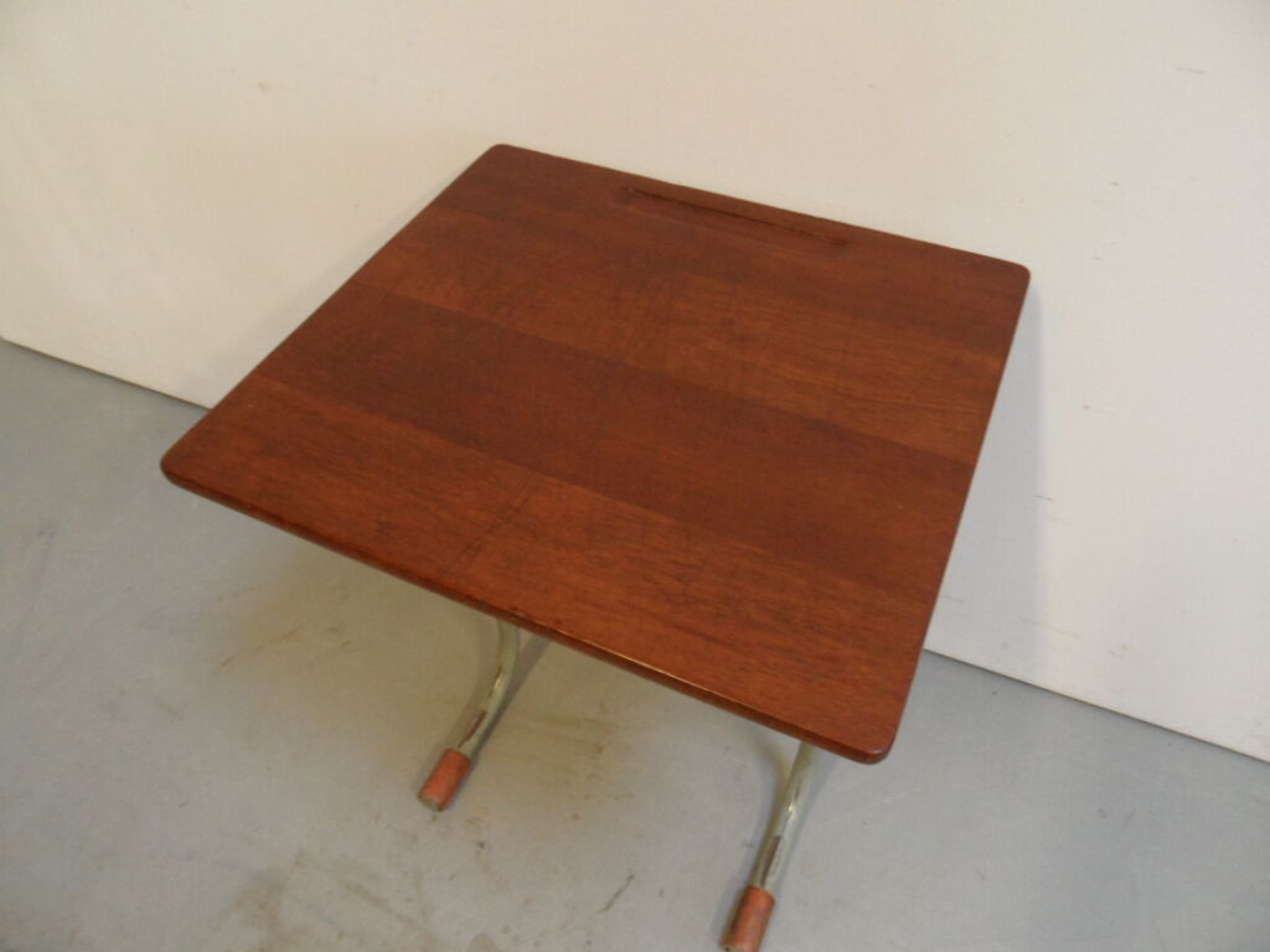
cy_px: 476
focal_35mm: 24
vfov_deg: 56.8
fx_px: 881
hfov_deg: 71.6
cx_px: 635
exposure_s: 1/15
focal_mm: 3.9
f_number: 3.2
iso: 320
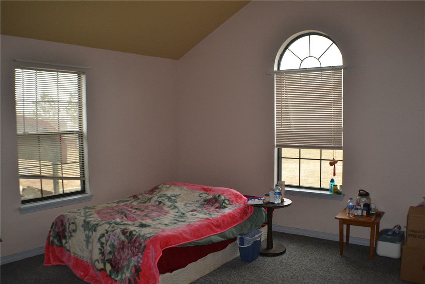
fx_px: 460
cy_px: 142
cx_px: 212
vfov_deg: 34.2
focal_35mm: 39
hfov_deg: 49.6
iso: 320
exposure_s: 1/125
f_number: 4.2
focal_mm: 26
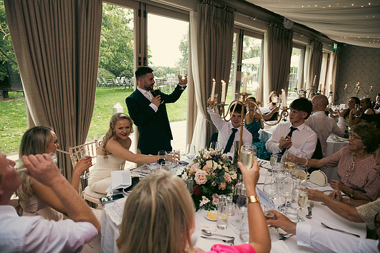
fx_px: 253
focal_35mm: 24
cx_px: 190
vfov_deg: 53.2
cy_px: 126
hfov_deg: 73.7
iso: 400
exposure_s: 1/160
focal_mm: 24
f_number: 3.5
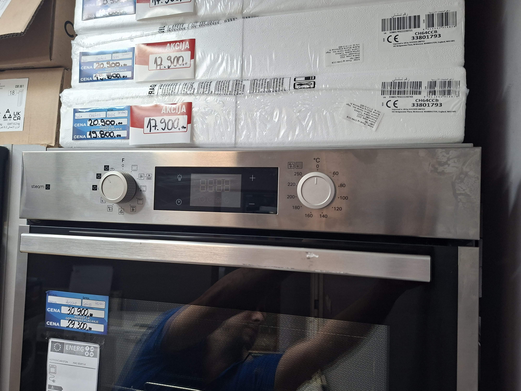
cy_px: 196
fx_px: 346
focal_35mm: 23
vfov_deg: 58.9
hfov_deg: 73.9
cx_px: 260
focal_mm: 5.54
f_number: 1.8
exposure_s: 1/100
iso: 250
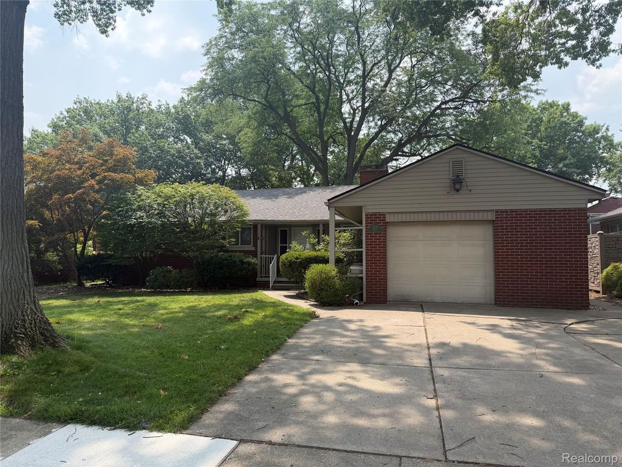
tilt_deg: +3.2
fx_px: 431
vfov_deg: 56.8
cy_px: 234
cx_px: 311
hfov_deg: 71.6
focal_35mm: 24
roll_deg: -0.5
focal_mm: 6.76
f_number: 1.78
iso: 100
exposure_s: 1/2703
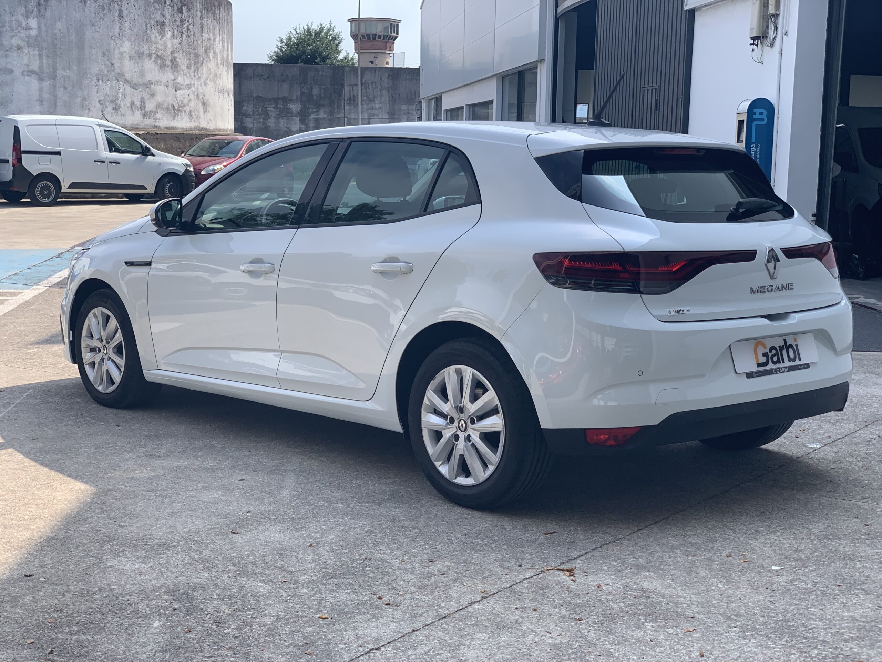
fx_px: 1325
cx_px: 441
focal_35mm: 52
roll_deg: -2.0
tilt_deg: -9.6
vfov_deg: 28.0
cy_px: 331
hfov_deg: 36.8
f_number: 2.4
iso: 16
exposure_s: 1/457
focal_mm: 6
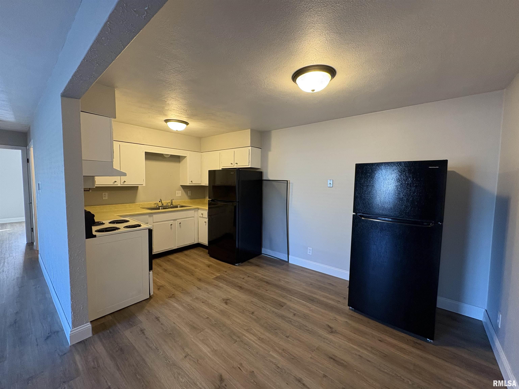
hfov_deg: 102.1
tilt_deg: -3.9
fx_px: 210
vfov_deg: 85.7
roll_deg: -0.9
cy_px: 194
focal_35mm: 14
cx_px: 260
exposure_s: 1/60
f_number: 2.2
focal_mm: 2.22
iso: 200
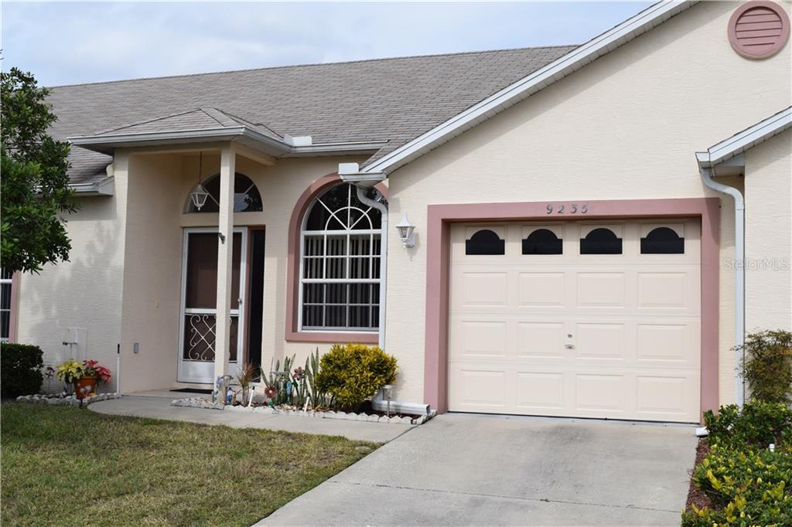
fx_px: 990
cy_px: 264
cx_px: 396
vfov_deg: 29.8
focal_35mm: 45
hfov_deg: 43.6
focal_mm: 30
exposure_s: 1/400
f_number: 10
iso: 200
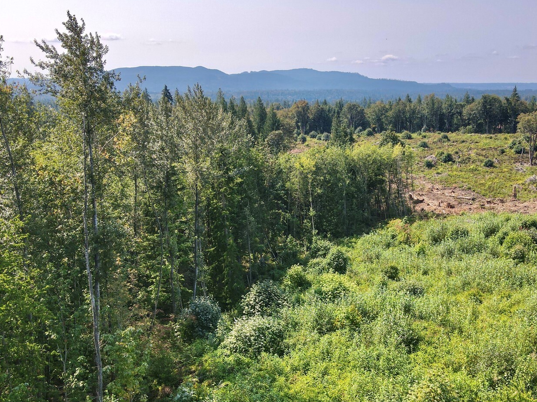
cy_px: 225
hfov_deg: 57.8
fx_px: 481
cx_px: 327
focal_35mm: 31
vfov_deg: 45.3
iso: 110
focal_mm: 4.5
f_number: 2.8
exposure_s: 1/725
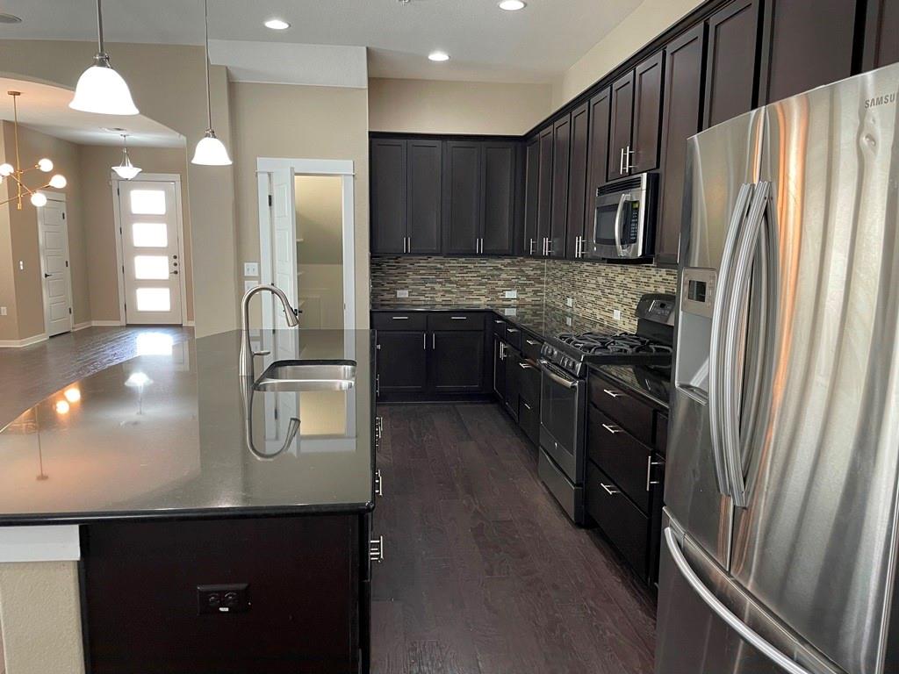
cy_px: 337
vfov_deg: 53.1
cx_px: 450
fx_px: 675
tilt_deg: -8.6
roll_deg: +0.4
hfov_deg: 67.3
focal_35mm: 26
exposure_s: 1/60
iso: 160
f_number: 1.6
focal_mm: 4.2
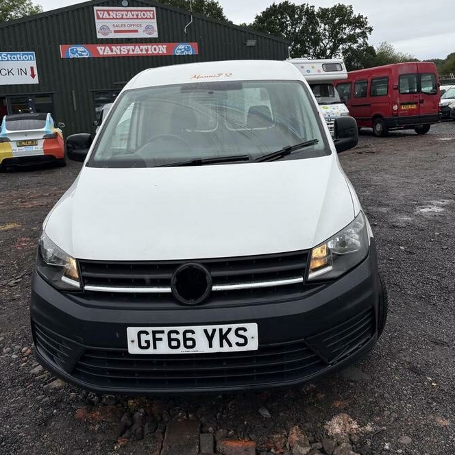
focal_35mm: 31
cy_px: 182
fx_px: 461
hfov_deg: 52.5
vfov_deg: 52.2
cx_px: 228
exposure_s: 1/1064
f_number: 1.6
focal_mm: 5.96
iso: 50
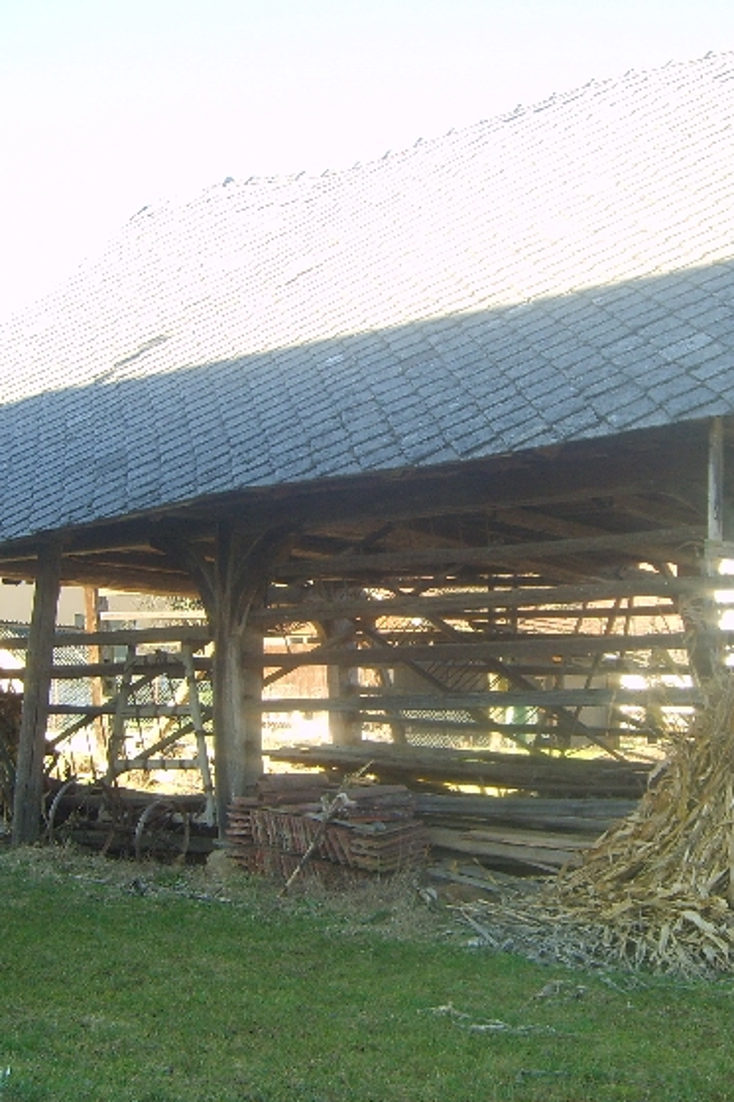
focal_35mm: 52
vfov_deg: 38.2
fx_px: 1591
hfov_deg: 25.9
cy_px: 525
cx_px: 460
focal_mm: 5.8
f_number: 2.8
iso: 50
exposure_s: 1/90
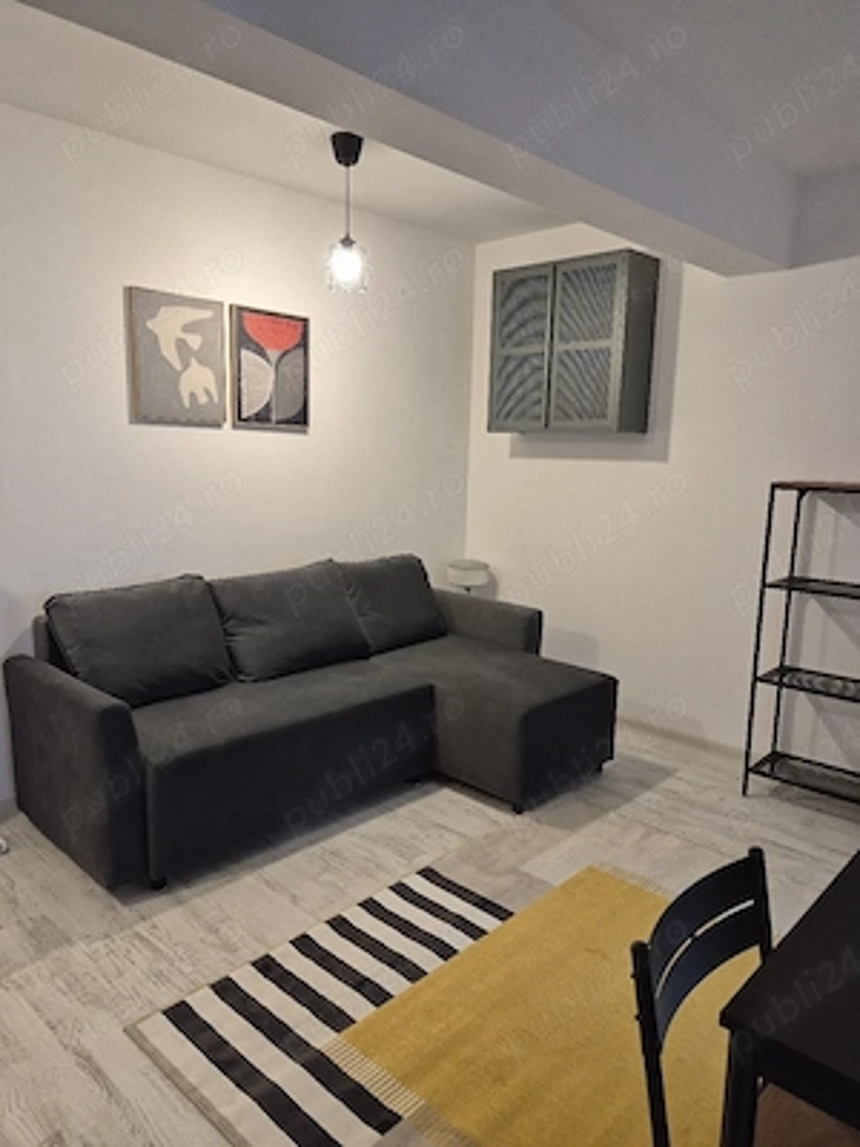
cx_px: 430
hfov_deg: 58.9
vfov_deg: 73.9
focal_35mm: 23
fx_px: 762
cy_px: 574
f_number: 1.8
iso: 320
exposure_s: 1/100
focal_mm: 5.4
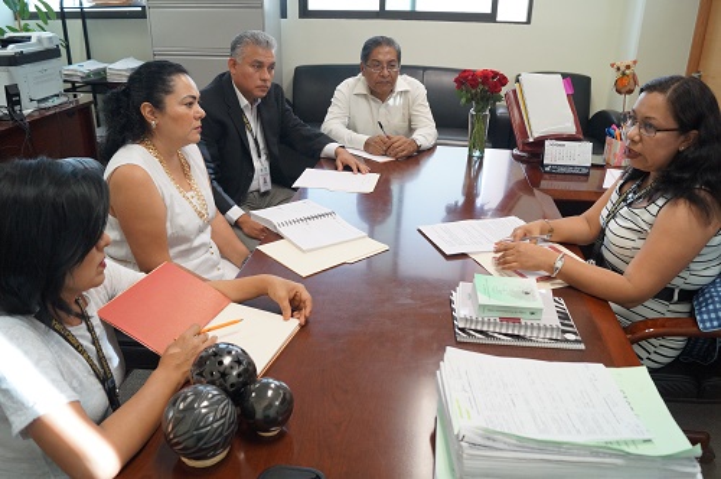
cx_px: 360
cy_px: 240
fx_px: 540
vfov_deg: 47.8
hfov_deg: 67.4
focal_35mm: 27
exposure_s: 1/160
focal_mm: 18
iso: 1000
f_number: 4
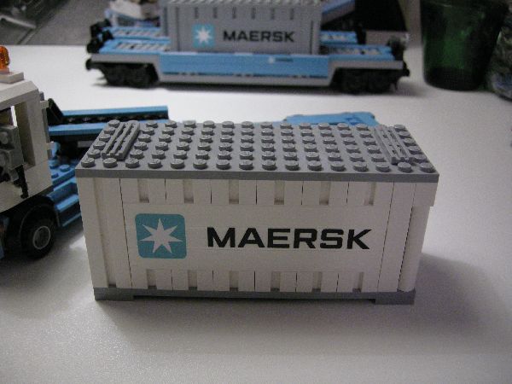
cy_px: 192
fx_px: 532
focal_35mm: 36
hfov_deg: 51.4
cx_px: 256
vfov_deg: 39.7
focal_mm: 7.5
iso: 400
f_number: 2.7
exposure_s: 1/16
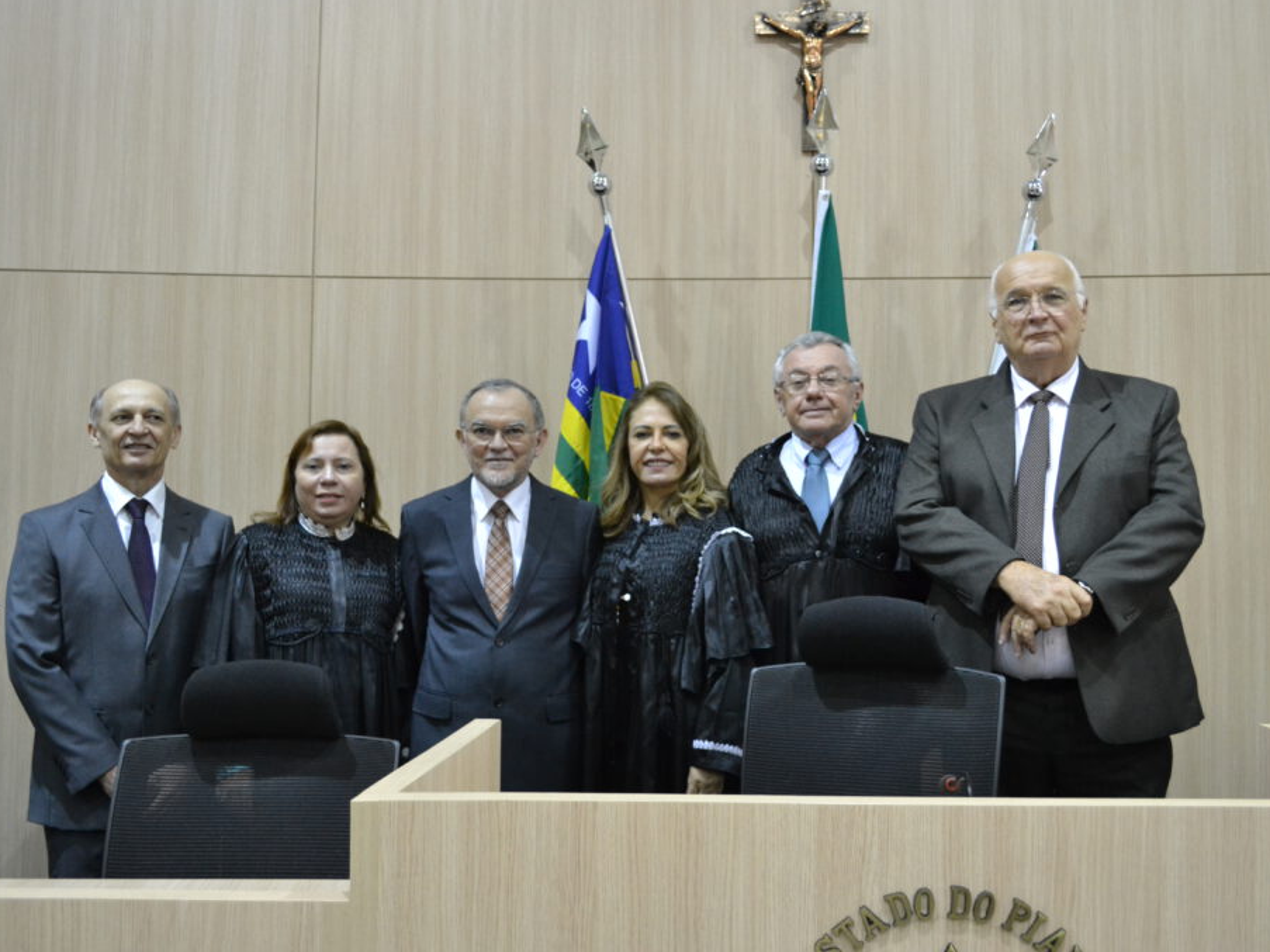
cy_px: 476
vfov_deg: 39.6
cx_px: 682
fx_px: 1321
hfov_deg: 51.3
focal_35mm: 36
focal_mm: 22
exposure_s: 1/30
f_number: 4.5
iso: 1600
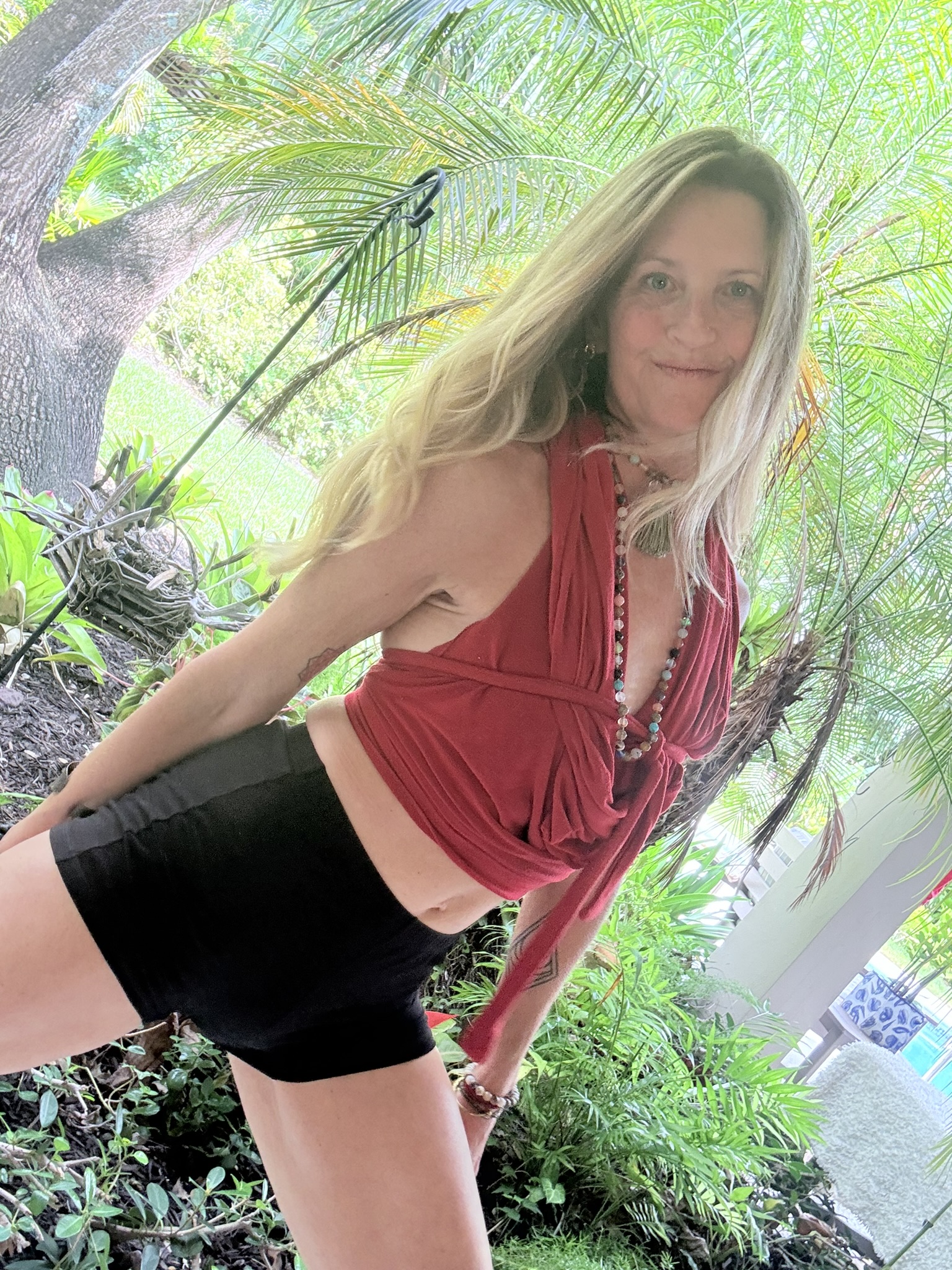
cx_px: 476
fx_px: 1100
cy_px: 635
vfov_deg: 60.0
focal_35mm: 30
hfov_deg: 46.8
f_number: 1.9
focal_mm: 2.69
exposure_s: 1/66
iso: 80
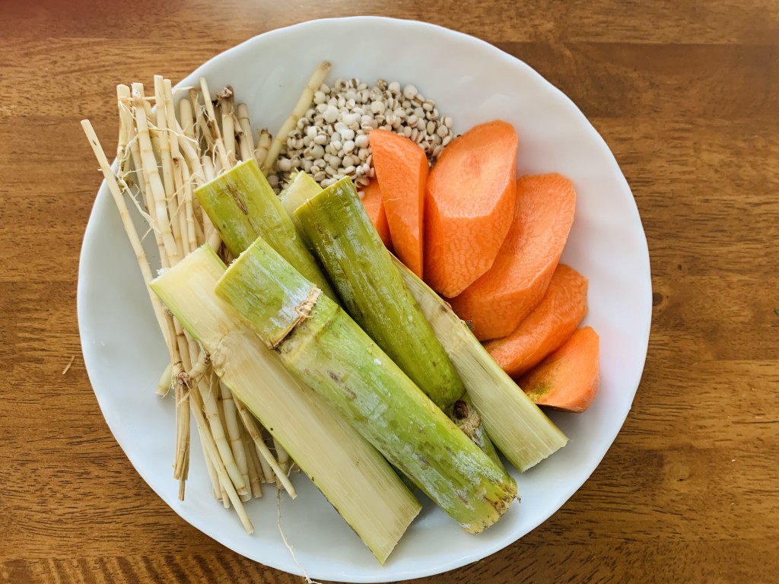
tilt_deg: -81.4
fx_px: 585
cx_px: 390
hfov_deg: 67.3
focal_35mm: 26
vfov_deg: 53.1
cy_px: 292
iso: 200
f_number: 1.8
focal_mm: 4.25
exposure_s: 1/60
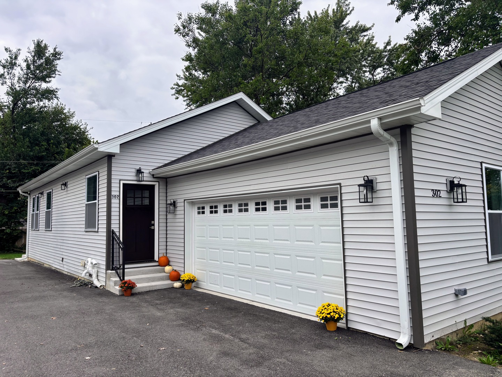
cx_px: 251
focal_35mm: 26
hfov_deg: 67.3
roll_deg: +1.1
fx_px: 377
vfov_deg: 53.1
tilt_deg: +5.4
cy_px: 188
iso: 50
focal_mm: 5.96
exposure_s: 1/1616
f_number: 1.6
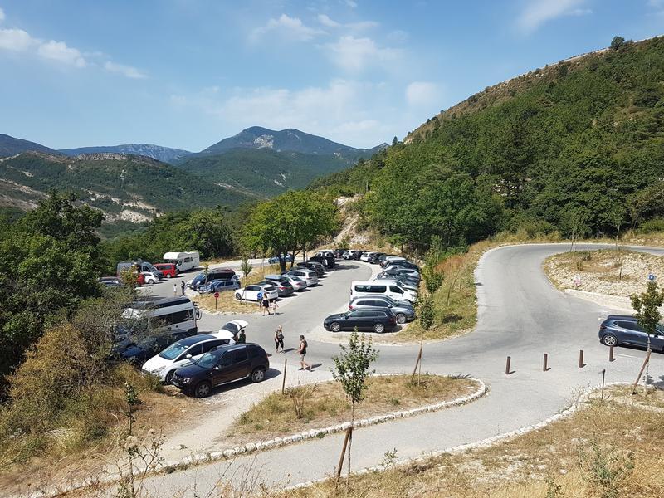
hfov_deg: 67.3
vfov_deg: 53.1
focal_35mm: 26
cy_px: 249
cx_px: 332
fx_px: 499
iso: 40
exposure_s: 1/2168
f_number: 1.7
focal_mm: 4.2
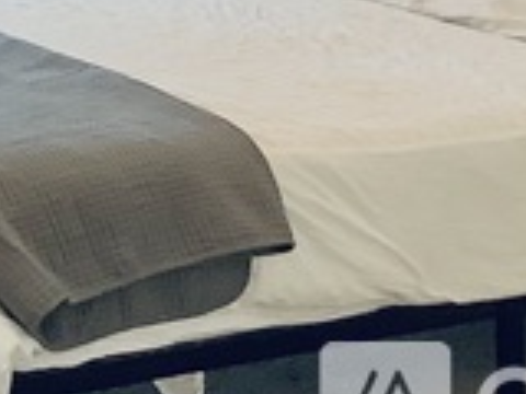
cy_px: -348
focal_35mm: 129
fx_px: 1960
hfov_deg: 14.3
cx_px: -245
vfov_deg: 10.7
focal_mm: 3.3
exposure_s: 1/60
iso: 125
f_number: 2.4
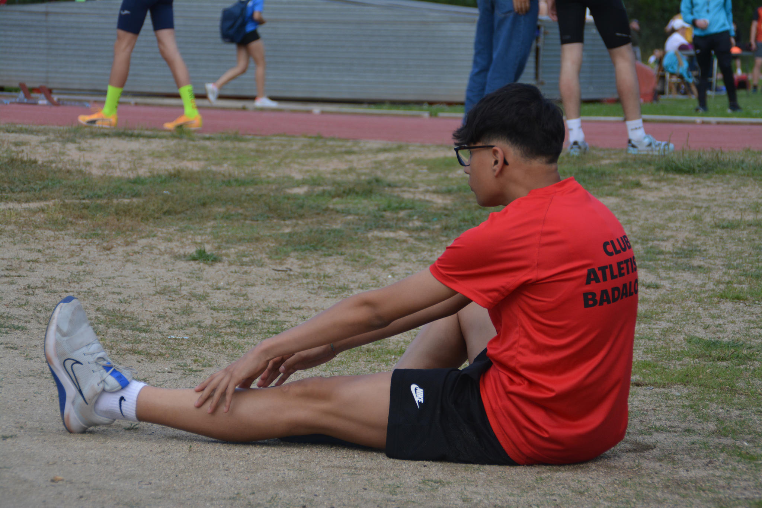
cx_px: 381
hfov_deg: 13.7
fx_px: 3175
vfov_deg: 9.1
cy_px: 254
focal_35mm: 150
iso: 450
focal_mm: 100
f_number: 5.6
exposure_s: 1/1000
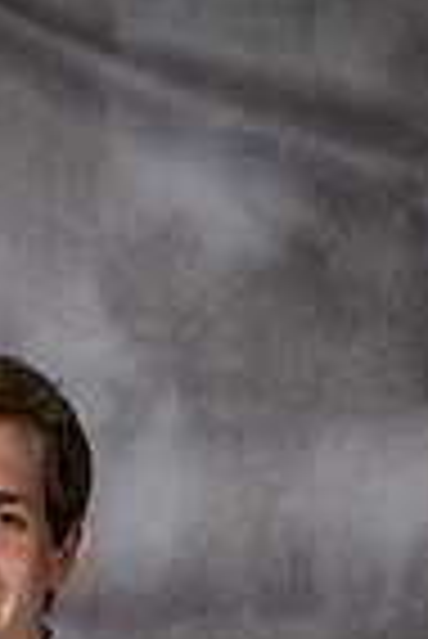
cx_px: -198
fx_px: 3433
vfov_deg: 10.3
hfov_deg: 7.0
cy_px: 994
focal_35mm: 193
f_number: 4.5
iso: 50
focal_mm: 61
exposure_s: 1/400
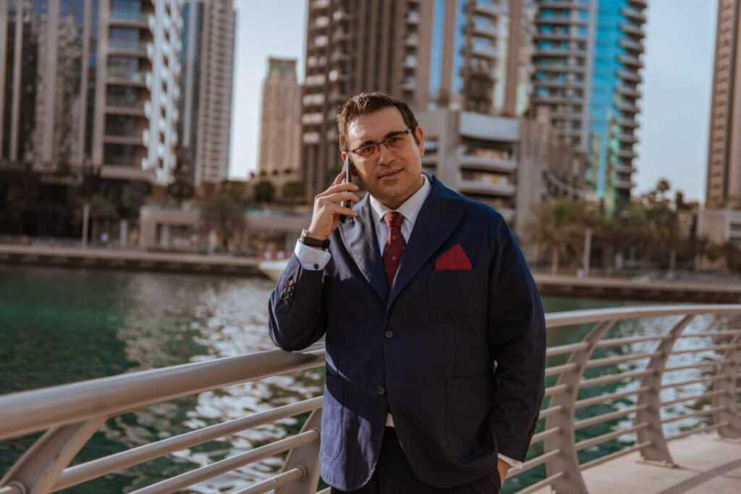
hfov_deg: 39.6
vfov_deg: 27.0
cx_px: 370
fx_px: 1029
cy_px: 247
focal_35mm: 50
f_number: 2.8
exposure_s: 1/1000
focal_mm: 50
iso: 100
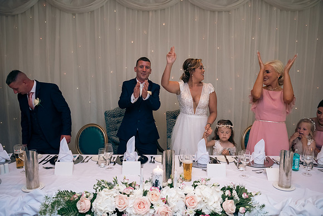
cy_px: 108
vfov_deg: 42.3
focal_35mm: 31
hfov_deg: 60.3
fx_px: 278
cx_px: 162
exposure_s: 1/160
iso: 640
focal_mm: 31
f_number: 3.5
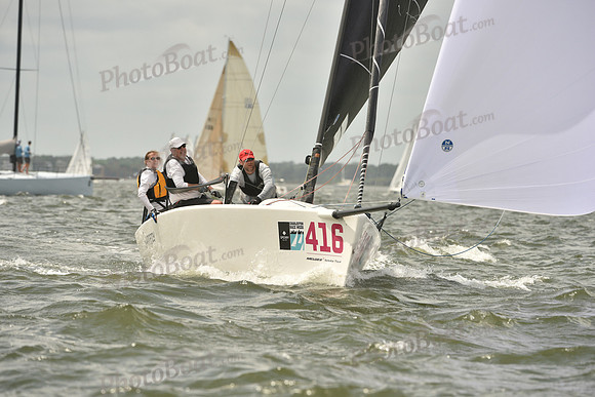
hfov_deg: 6.1
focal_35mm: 340
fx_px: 5620
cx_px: 298
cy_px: 198
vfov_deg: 4.0
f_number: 7.1
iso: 320
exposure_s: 1/1250
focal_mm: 340
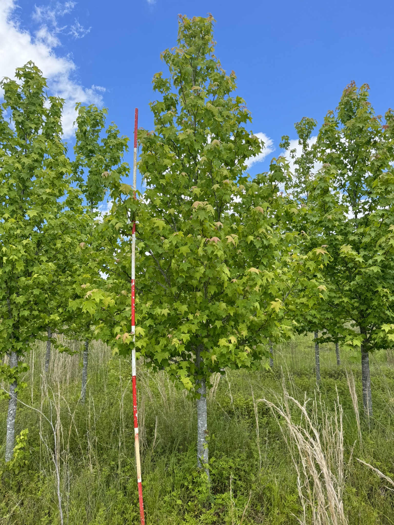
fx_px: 364
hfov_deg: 56.8
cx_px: 197
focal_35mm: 24
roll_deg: +0.5
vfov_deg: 71.6
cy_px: 262
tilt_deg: +7.4
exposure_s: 1/952
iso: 80
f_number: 1.78
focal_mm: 6.76
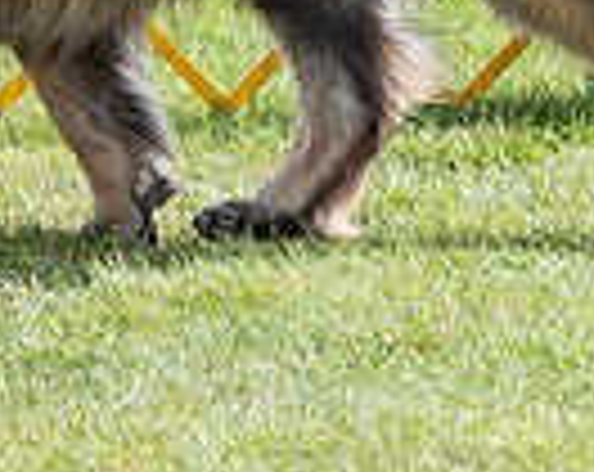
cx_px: -203
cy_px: -513
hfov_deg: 2.4
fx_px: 13893
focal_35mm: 792
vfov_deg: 1.9
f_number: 5.6
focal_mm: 146
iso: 500
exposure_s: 1/1250
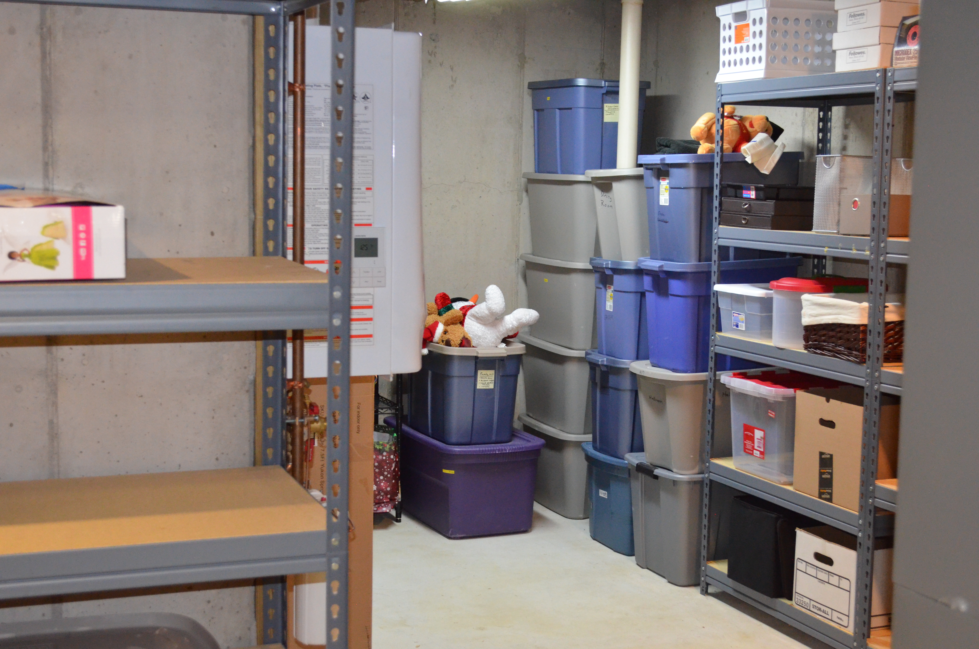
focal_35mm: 52
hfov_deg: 37.9
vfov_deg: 25.6
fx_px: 1425
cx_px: 490
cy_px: 324
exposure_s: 1/60
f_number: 5
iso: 3200
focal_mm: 35
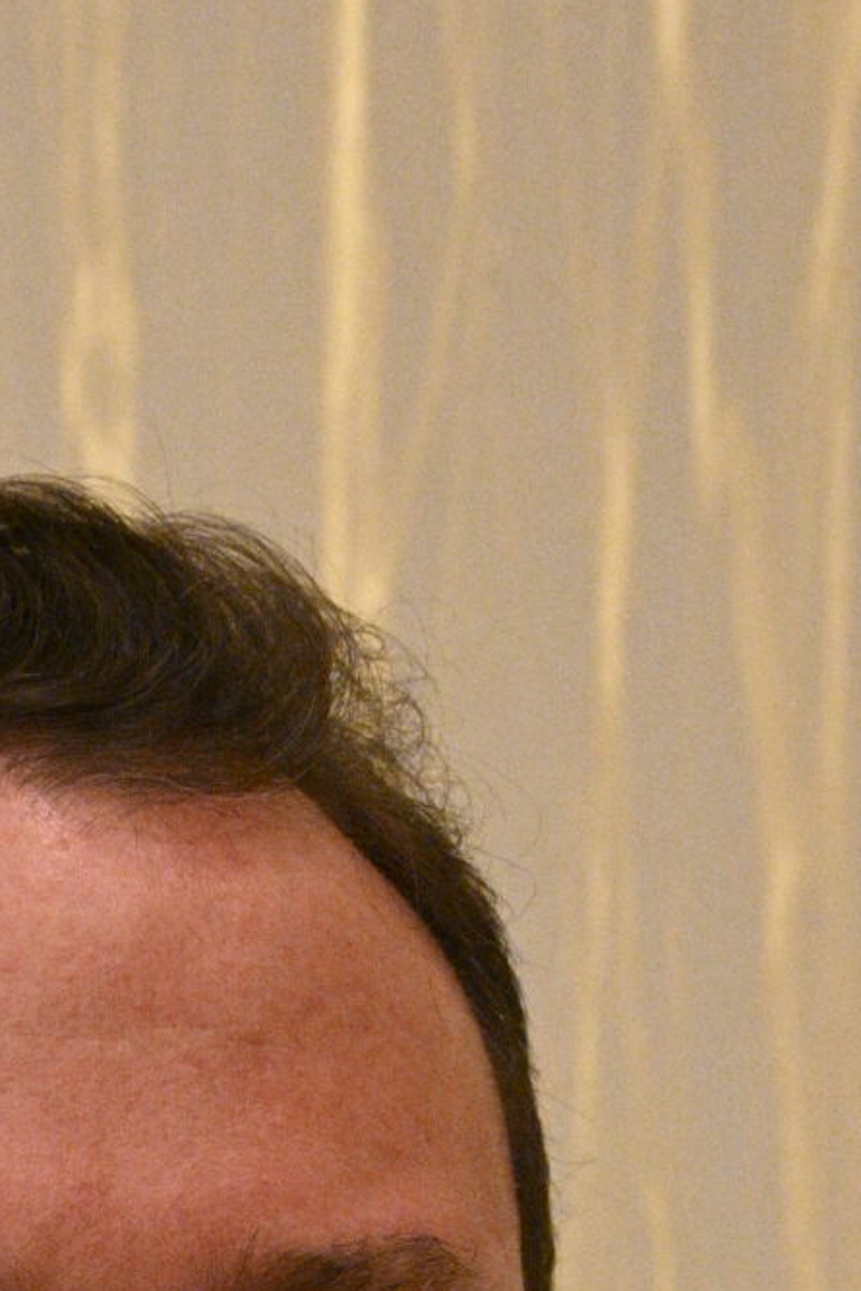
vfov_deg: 9.4
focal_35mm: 211
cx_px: -26
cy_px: 2135
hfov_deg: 6.5
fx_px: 7565
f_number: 7.1
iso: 8000
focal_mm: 55
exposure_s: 1/80
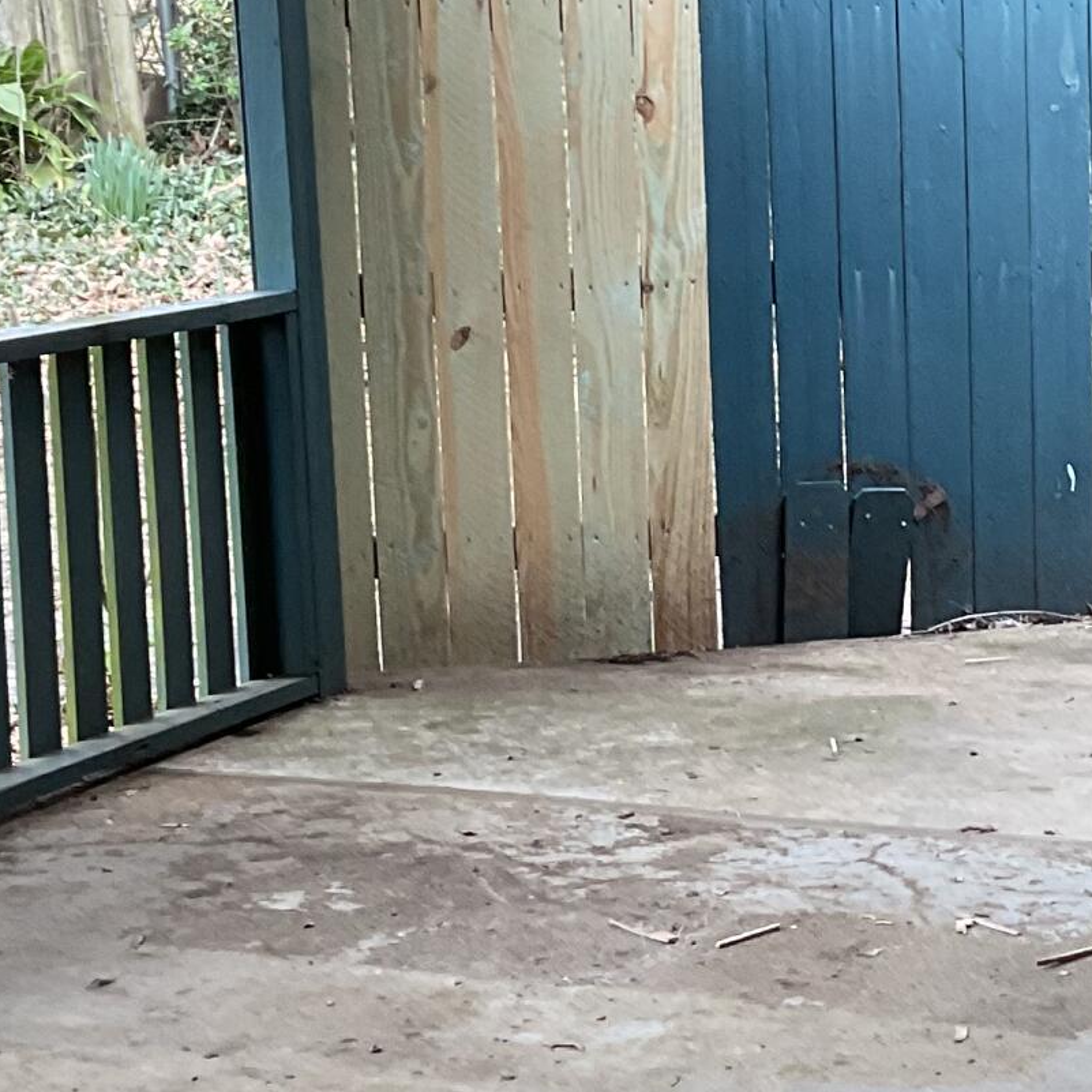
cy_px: 346
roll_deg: +1.4
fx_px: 3426
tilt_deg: -8.7
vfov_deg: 18.0
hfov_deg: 17.8
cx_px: 1014
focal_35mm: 96
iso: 64
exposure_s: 1/120
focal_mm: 3
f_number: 1.8
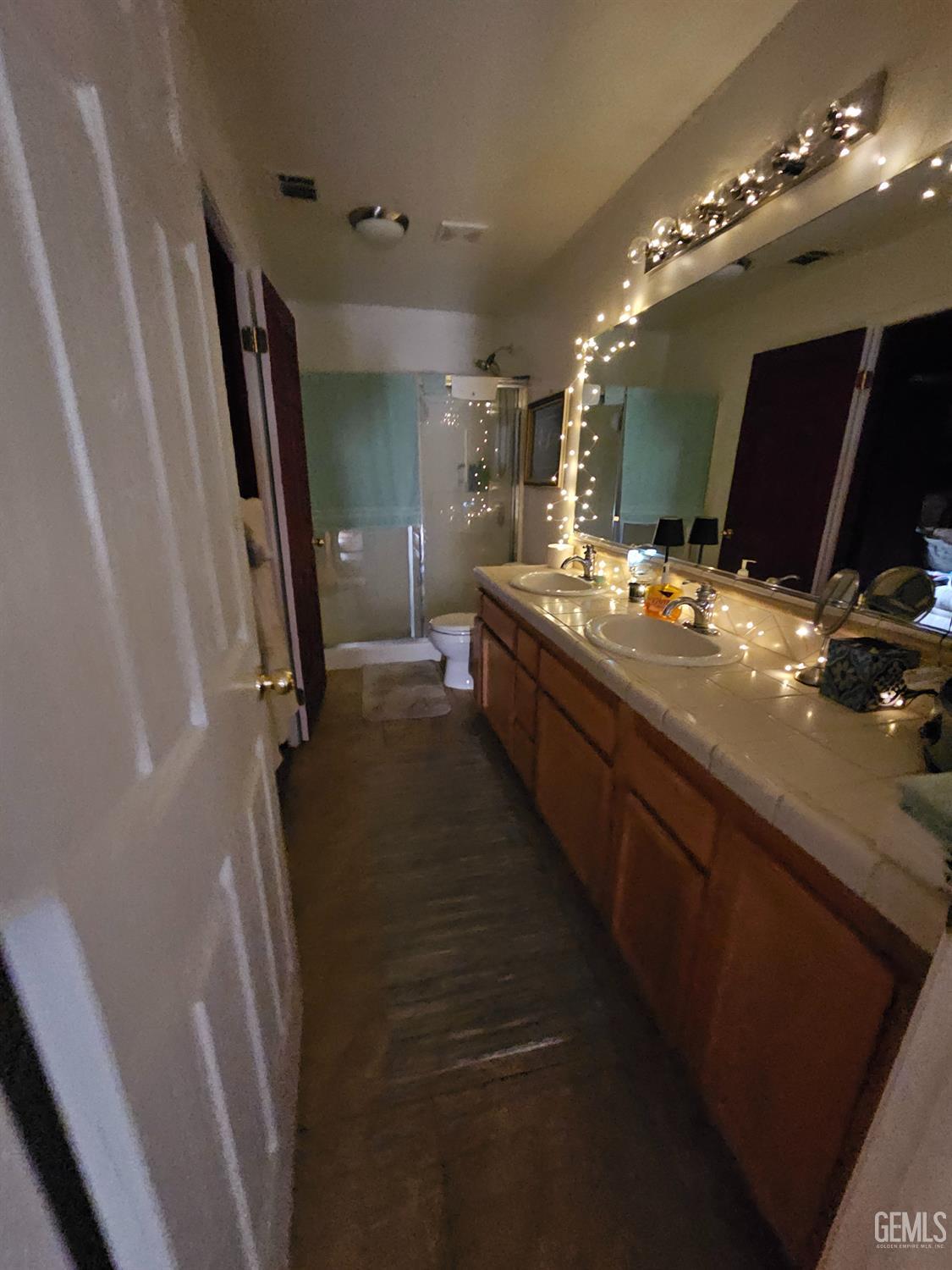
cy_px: 635
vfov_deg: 106.2
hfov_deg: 89.9
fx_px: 477
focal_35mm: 13
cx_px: 476
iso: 2000
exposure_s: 1/24
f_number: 2.2
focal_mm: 2.2
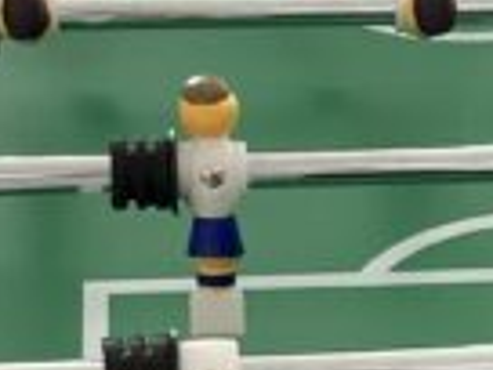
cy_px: 366
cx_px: 508
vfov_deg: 9.3
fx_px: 2250
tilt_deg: -36.4
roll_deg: -3.7
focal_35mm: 158
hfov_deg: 12.3
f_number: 1.8
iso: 200
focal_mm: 3.99
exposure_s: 1/60
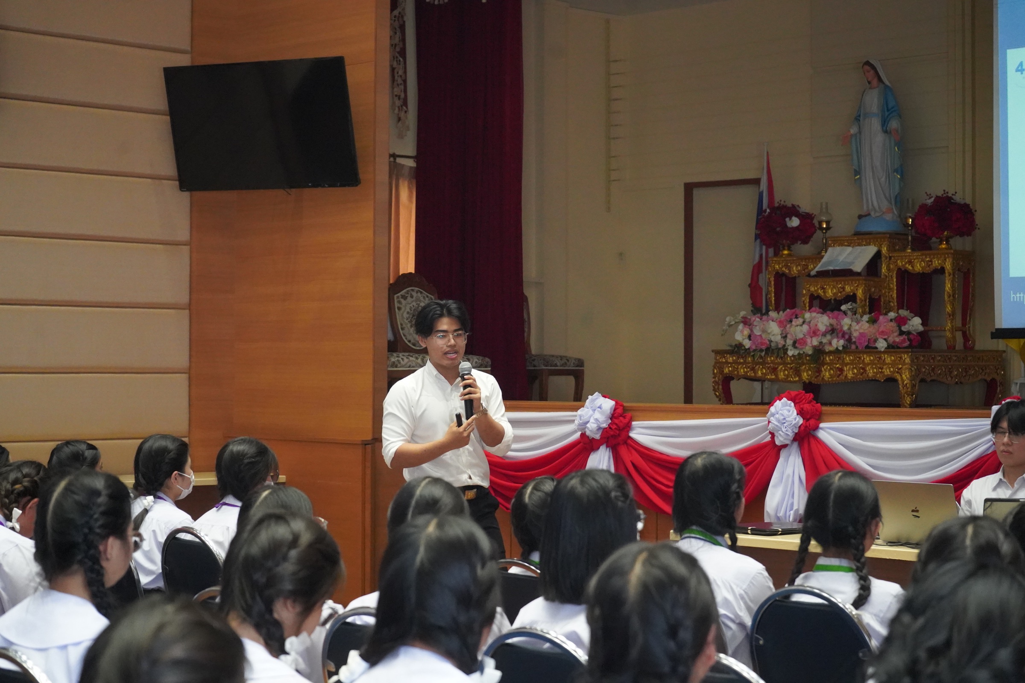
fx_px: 1993
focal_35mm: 70
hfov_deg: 28.8
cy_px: 342
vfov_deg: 19.5
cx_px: 512
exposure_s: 1/160
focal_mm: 70
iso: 10000
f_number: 5.6
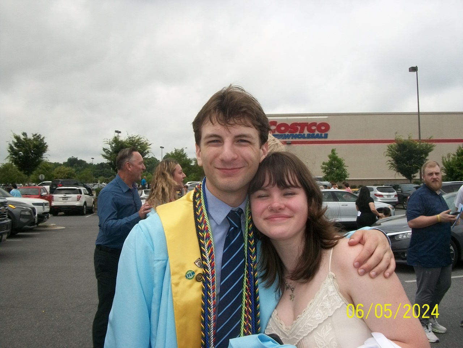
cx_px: 232
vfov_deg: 44.2
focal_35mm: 32
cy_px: 174
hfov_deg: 56.8
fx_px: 428
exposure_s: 1/320
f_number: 5.5
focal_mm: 5.7
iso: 80
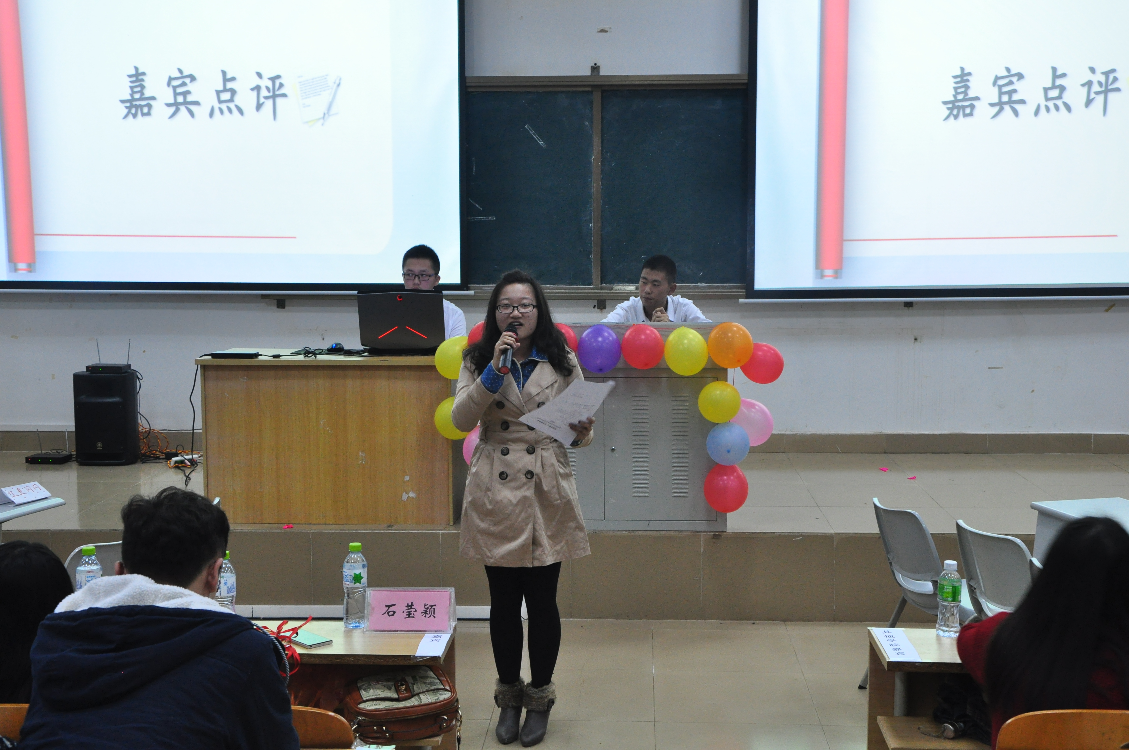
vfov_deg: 29.8
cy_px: 375
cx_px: 564
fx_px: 1410
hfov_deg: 43.7
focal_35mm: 45
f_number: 6.3
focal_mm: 30
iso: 1000
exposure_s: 1/20
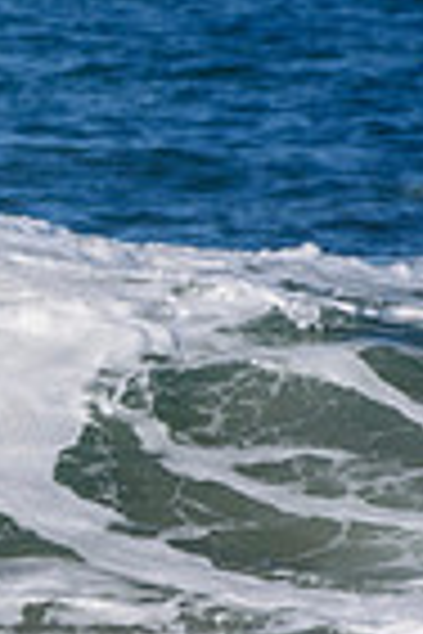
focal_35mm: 3092
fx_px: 54492
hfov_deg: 0.4
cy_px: 380
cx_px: -801
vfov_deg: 0.7
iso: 400
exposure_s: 1/4000
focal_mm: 500
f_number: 5.6
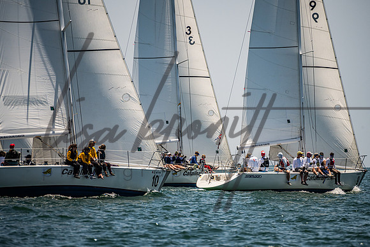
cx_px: 196
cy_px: 128
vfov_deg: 3.2
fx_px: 4410
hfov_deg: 4.8
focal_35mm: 429
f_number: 8
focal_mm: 400
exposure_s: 1/2500
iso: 400
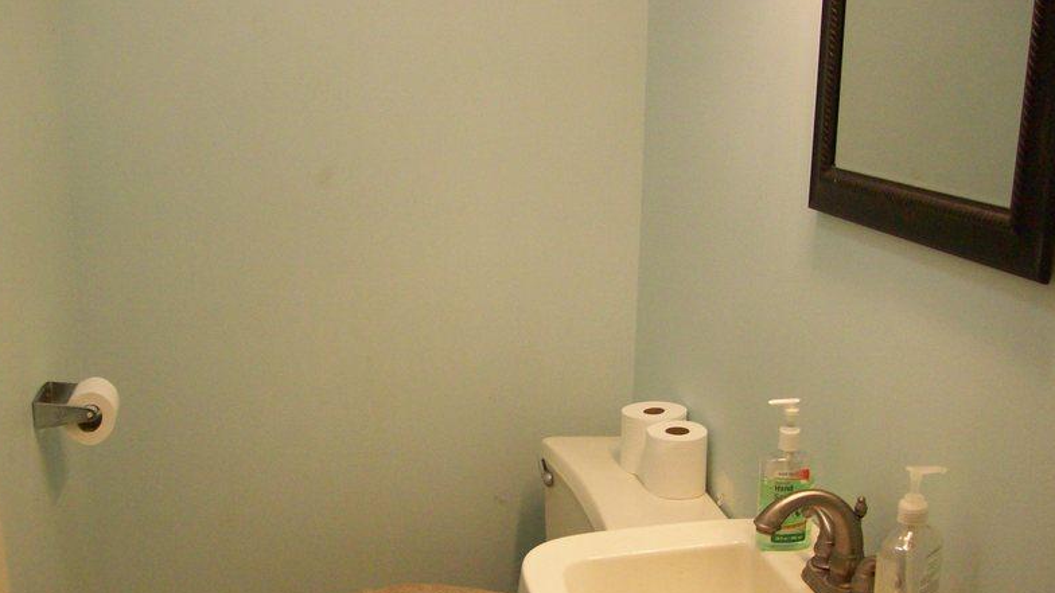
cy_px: 359
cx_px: 519
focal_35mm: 40
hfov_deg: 50.5
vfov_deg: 29.6
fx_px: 1119
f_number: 2.7
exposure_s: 1/64
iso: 200
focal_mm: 6
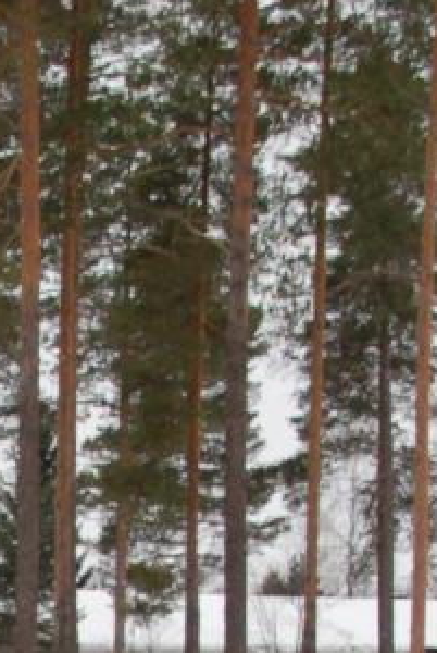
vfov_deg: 11.2
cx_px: -411
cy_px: 1122
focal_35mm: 173
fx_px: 3139
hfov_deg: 7.7
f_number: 10
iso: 800
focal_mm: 29
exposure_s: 1/400
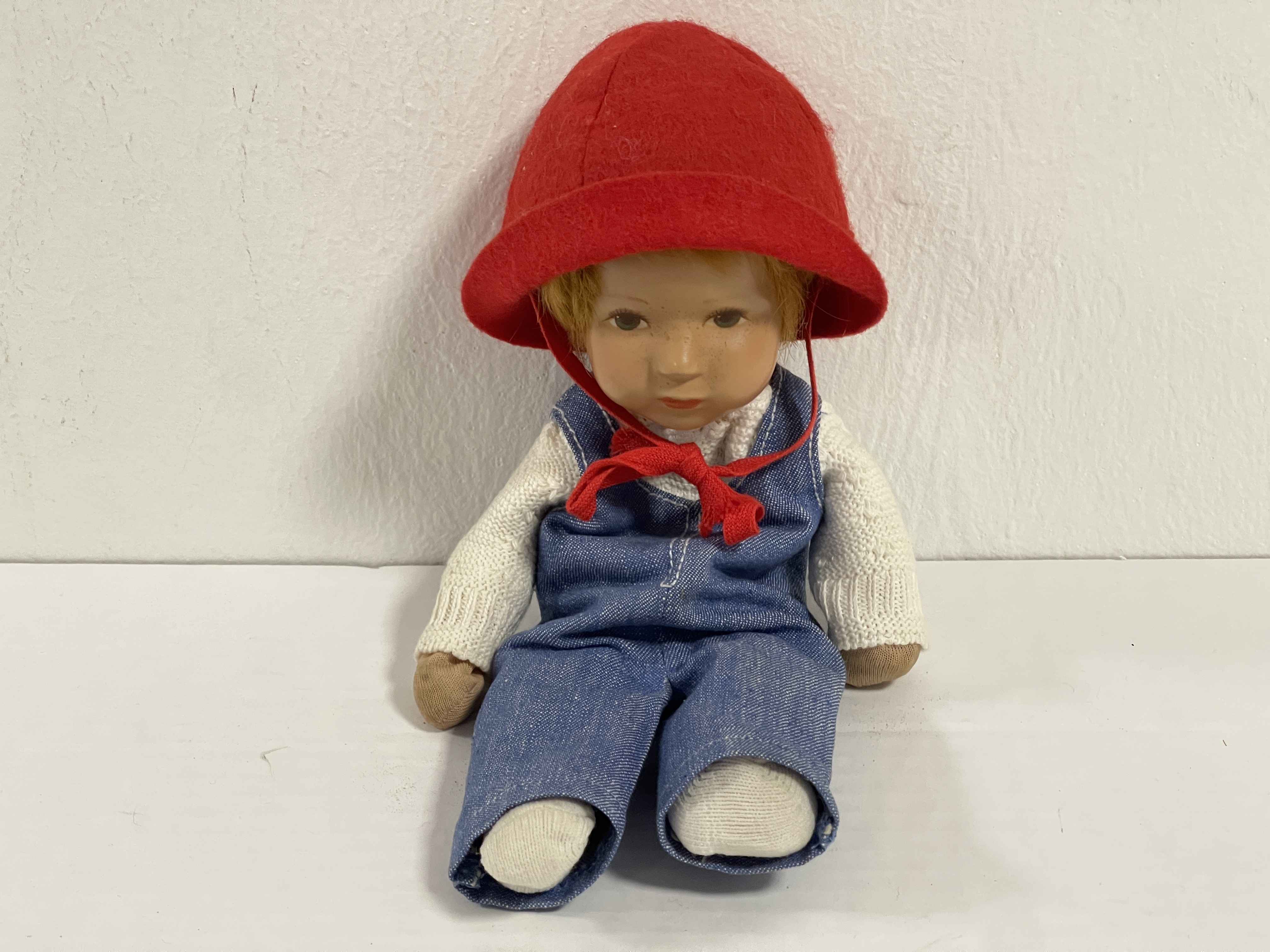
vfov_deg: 22.9
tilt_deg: -21.5
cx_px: 635
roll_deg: -0.6
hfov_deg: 30.3
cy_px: 476
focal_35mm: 64
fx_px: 2348
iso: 250
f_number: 2.2
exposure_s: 1/50
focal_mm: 7.5
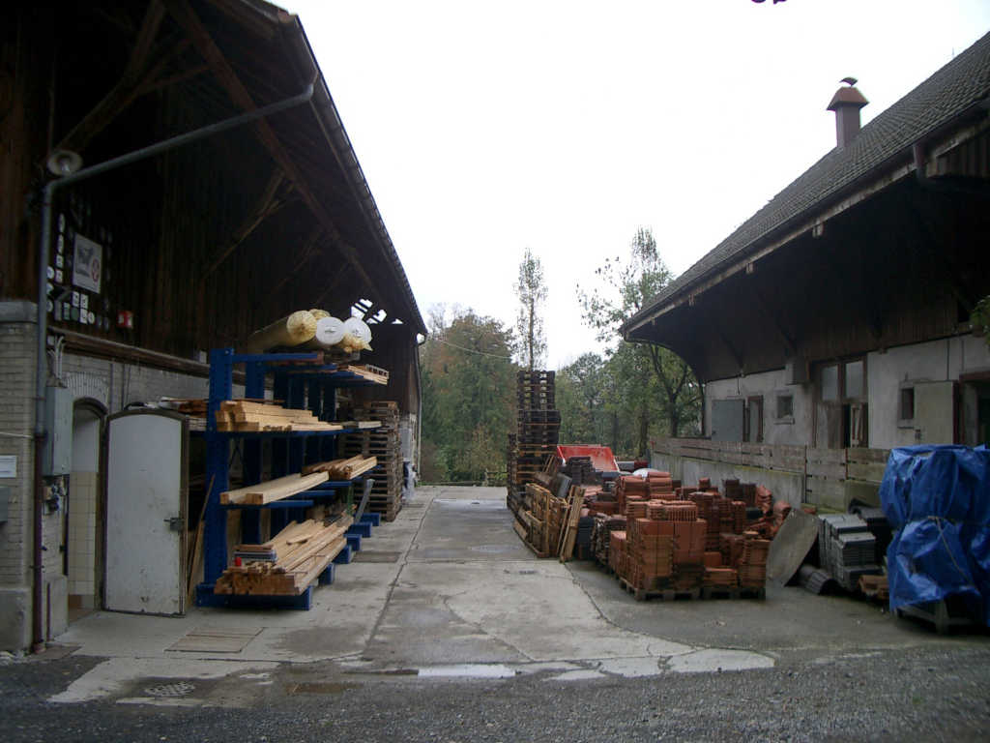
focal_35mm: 35
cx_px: 495
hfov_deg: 52.6
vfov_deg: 40.7
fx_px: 1001
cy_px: 372
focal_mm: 5.8
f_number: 2.6
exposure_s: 1/125
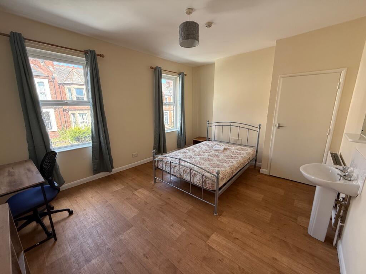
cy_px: 137
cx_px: 183
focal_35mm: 14
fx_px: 148
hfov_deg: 102.1
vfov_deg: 85.7
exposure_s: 1/99
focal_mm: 2.22
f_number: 2.2
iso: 100
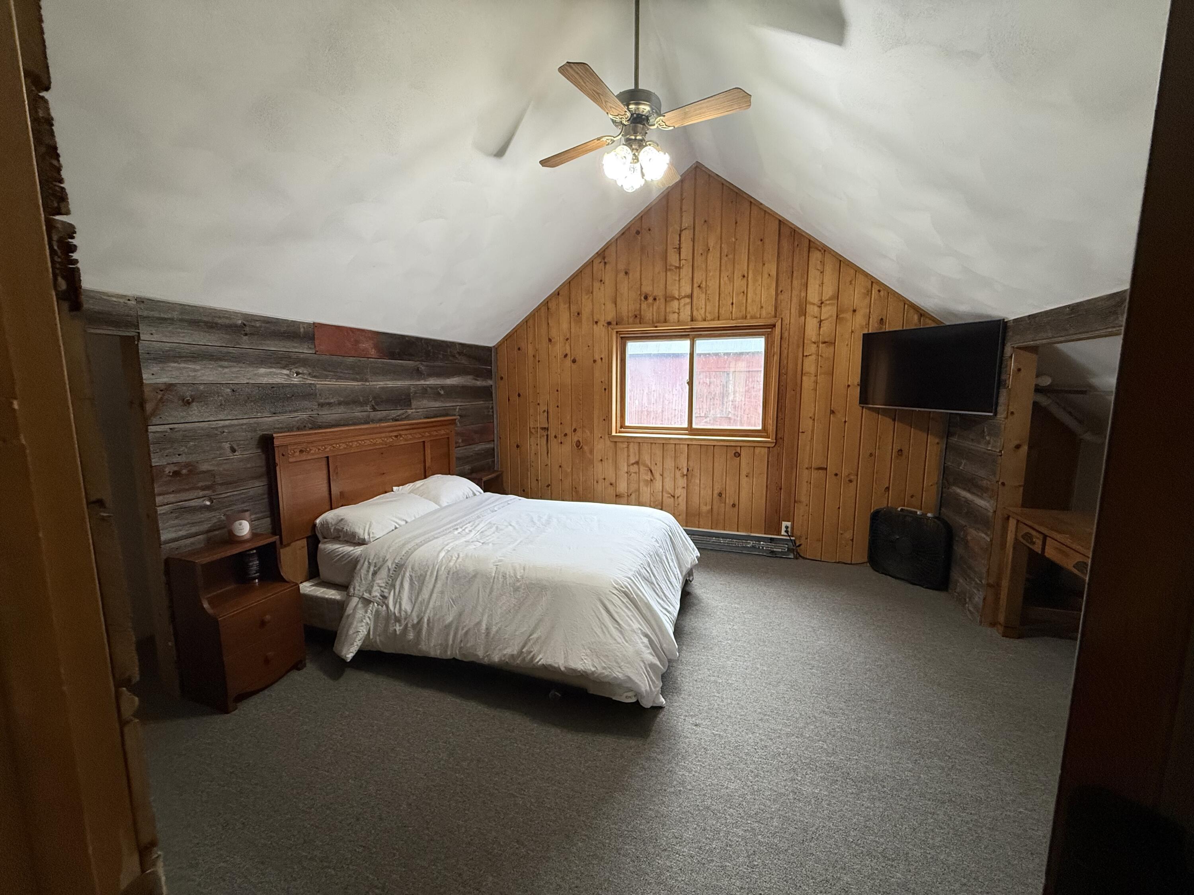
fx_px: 483
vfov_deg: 85.7
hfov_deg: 102.1
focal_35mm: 14
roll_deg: -0.1
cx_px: 597
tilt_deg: -6.5
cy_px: 448
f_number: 2.2
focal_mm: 2.22
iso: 200
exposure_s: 1/60
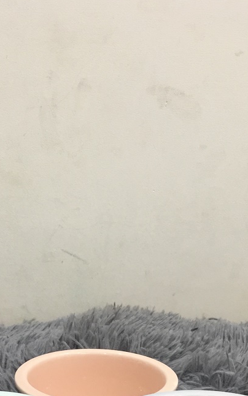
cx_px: 88
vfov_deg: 32.2
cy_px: 341
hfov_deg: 21.2
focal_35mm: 61
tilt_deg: -16.7
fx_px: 659
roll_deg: +0.5
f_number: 2.4
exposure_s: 1/33
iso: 100
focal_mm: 3.3
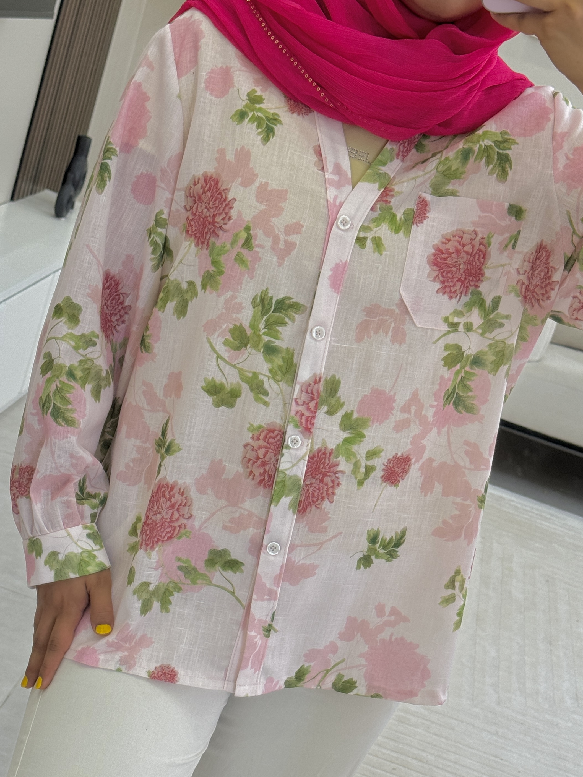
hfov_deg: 30.3
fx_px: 1078
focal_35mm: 48
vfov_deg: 39.7
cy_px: 388
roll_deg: -18.9
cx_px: 292
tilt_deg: -29.6
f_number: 1.78
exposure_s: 1/100
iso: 125
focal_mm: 6.76
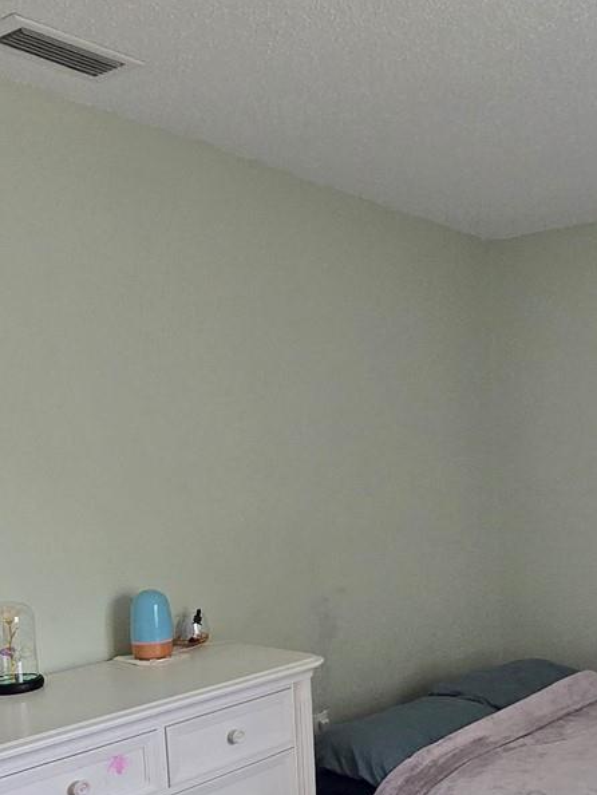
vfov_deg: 51.4
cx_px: 589
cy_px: 542
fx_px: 804
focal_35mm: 35
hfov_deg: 36.8
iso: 500
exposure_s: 1/100
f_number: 2.2
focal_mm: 2.2
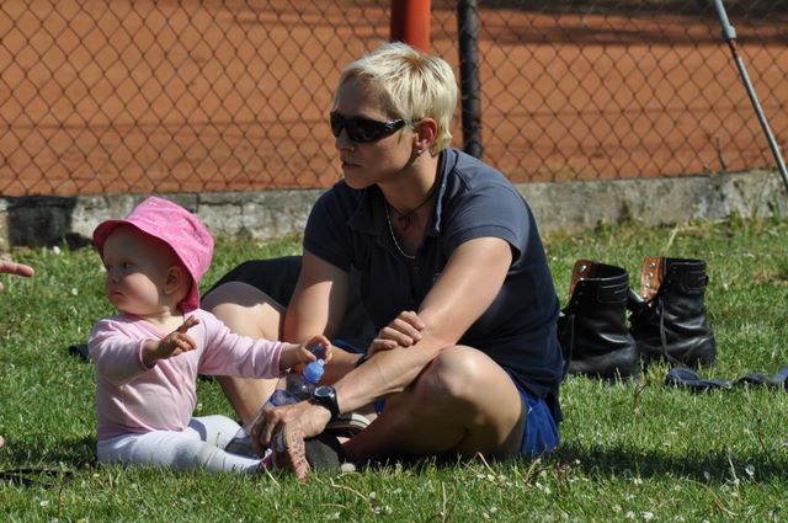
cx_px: 394
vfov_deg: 3.7
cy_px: 262
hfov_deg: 5.5
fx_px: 8198
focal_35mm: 375
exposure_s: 1/500
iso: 250
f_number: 10
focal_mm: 250
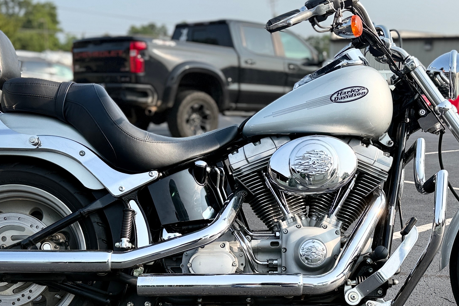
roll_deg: +0.0
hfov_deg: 42.6
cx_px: 273
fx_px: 586
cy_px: 197
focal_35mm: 46
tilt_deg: -13.5
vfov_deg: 29.1
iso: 80
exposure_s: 1/2611
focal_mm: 6.76
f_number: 1.78
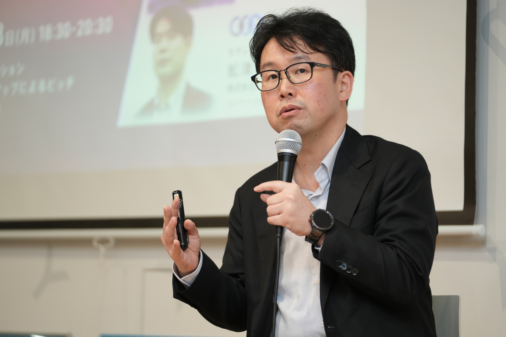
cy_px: 168
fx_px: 1813
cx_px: 253
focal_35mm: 129
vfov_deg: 10.6
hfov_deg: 15.9
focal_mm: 129
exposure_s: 1/160
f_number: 2.8
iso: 800
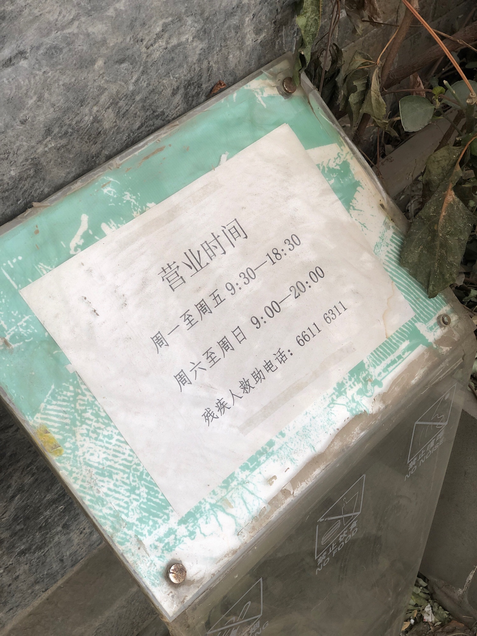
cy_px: 318
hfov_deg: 28.0
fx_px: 955
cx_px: 238
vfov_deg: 36.8
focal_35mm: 52
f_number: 2.4
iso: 20
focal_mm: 6
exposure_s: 1/60
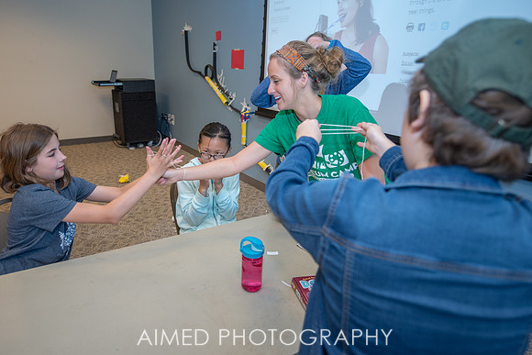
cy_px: 160
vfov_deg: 51.8
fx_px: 365
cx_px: 236
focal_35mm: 25
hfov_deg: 71.9
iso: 400
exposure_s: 1/200
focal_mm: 22
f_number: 2.8
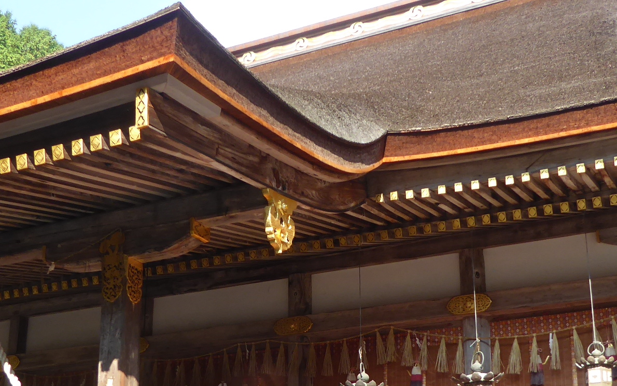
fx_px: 959
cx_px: 324
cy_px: 320
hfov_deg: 35.7
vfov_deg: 22.4
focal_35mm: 57
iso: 100
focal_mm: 4.3
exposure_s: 1/200
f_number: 3.3
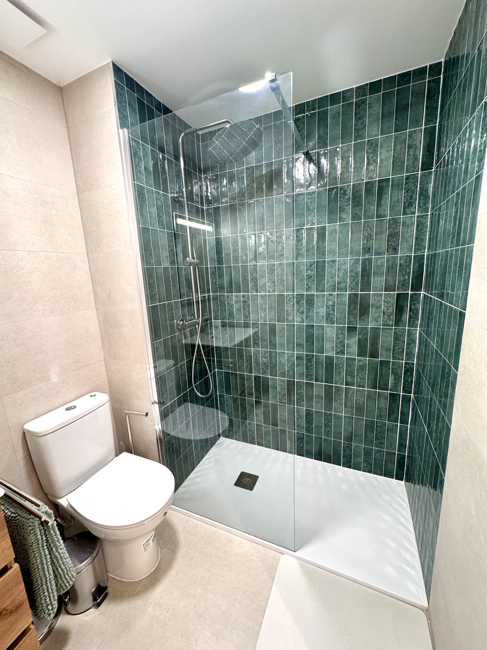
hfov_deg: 85.7
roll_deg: +2.5
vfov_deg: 102.1
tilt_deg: -11.6
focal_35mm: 14
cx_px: 244
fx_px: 263
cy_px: 325
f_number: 2.2
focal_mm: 2.22
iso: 200
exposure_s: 1/50
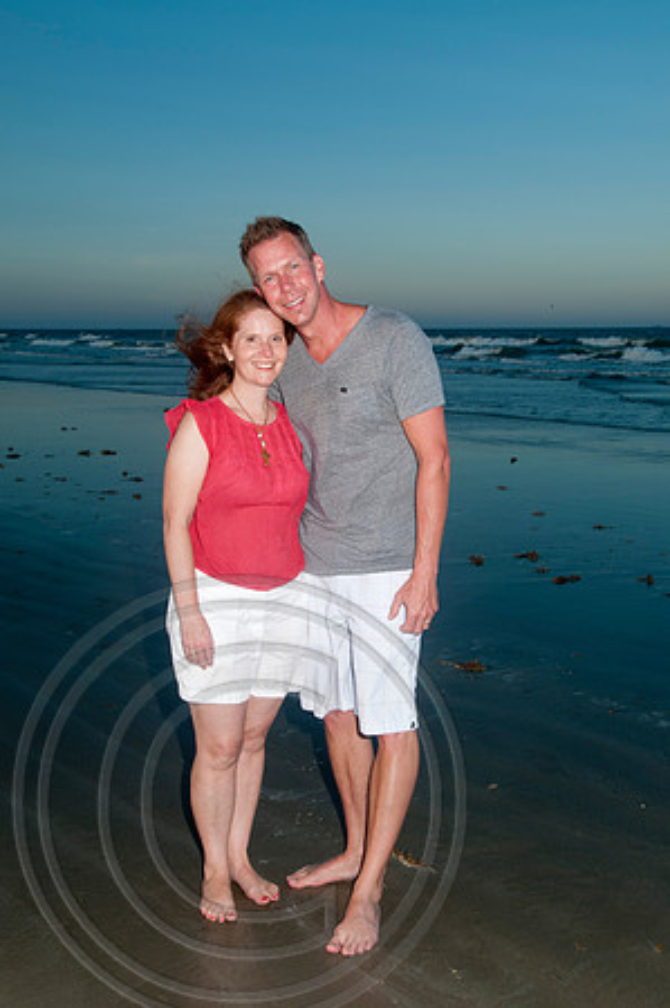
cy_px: 504
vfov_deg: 45.0
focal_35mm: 44
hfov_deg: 30.8
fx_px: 1217
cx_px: 335
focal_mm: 29
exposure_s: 1/125
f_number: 8
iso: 100
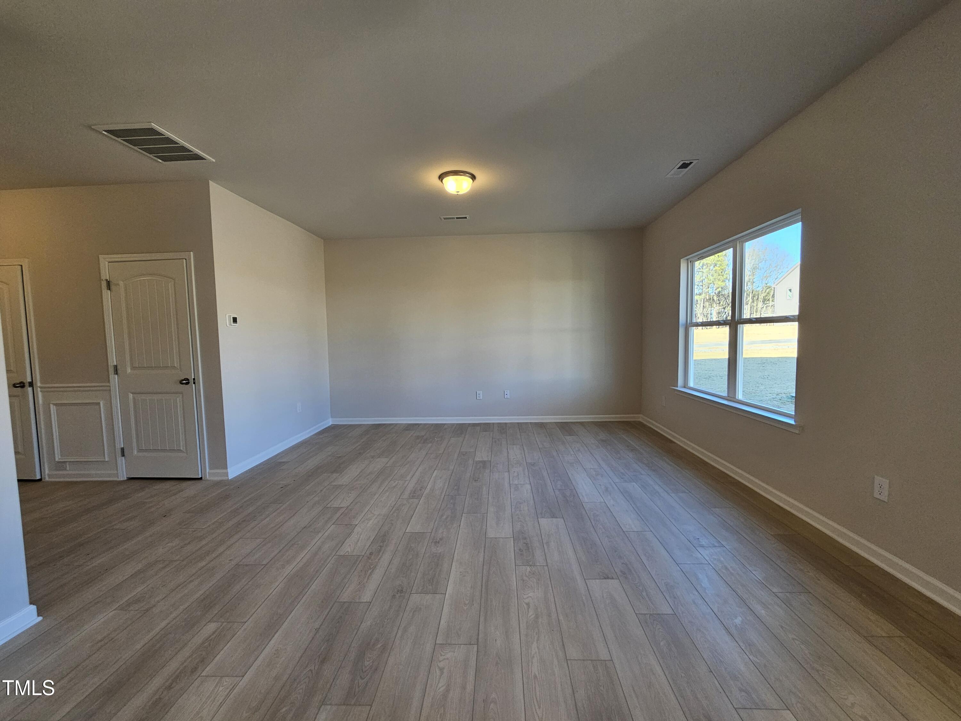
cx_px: 480
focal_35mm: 13
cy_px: 360
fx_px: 361
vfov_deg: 89.9
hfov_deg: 106.2
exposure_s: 1/120
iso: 100
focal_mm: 2.2
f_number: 2.2
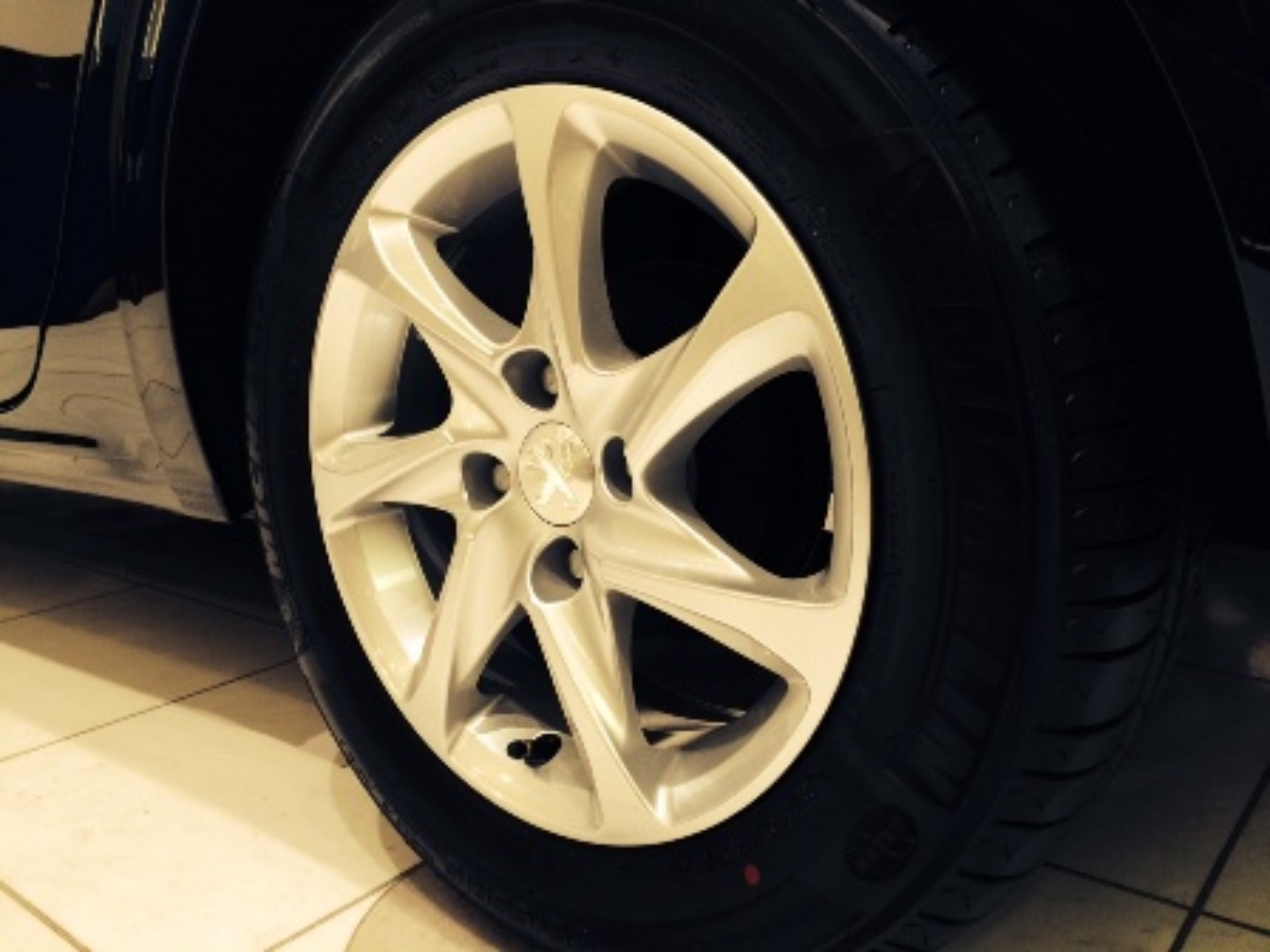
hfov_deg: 60.0
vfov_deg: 46.8
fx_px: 1101
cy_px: 476
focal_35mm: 30
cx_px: 635
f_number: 2.2
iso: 50
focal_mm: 4.12
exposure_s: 1/30
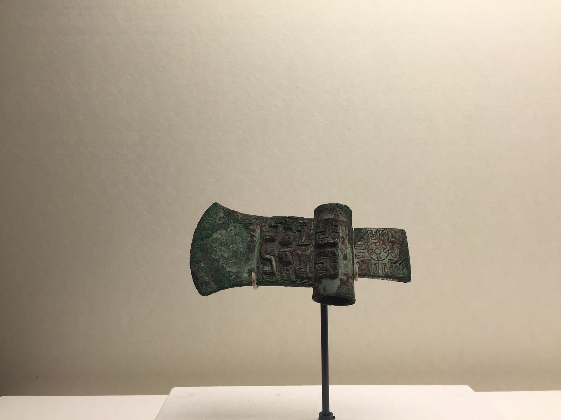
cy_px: 210
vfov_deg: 48.2
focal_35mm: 29
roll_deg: +1.3
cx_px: 280
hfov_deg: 61.7
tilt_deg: -0.5
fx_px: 470
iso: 50
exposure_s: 1/100
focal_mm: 4.15
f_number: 2.2
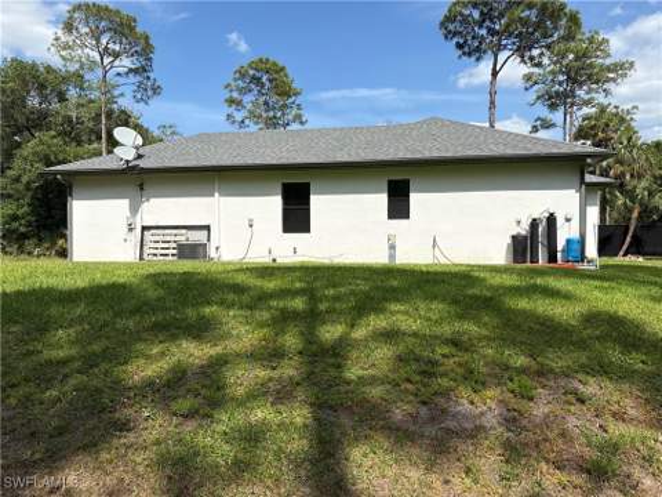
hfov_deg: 67.3
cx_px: 331
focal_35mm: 26
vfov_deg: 53.1
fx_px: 497
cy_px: 248
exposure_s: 1/4950
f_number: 1.6
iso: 50
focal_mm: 5.96
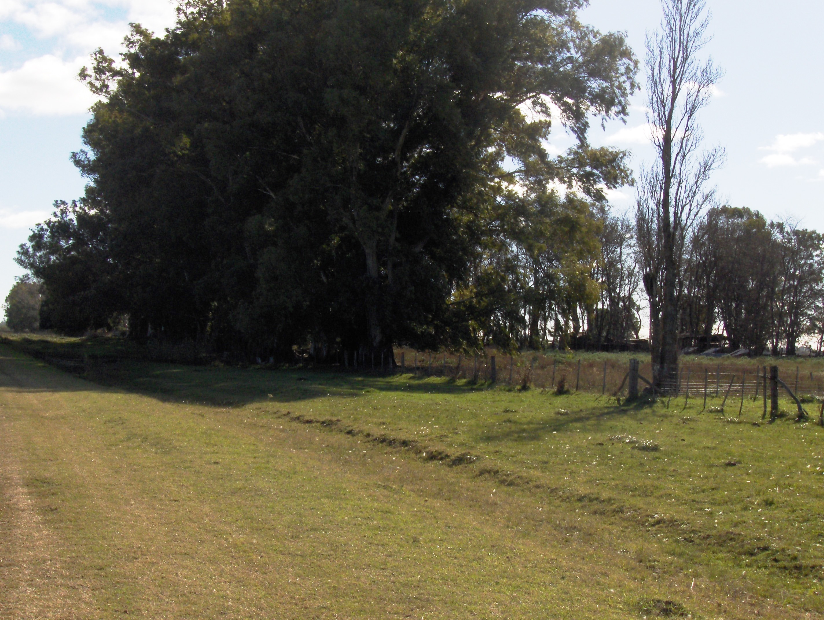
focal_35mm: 59
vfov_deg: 24.9
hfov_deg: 32.7
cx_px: 412
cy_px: 310
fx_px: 1406
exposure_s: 1/621
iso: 100
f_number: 5.4
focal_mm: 9.47
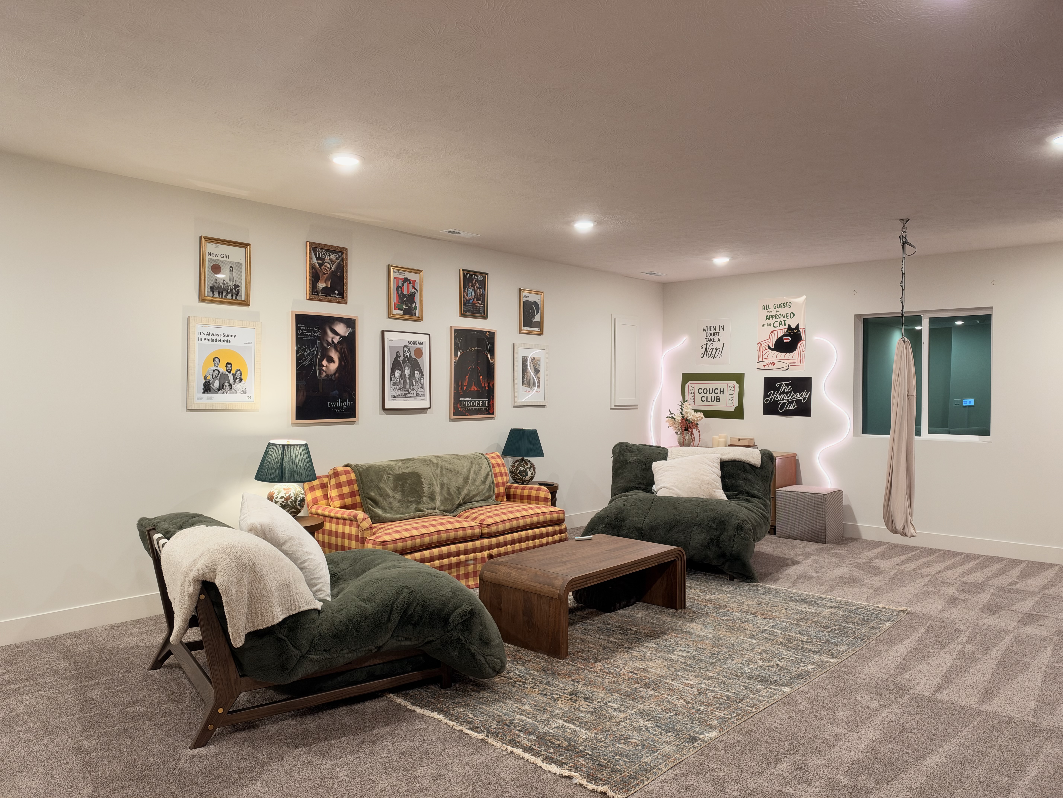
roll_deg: -0.5
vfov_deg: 56.8
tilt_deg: +0.1
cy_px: 399
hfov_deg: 71.6
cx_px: 532
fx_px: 737
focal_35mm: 24
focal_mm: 6.93
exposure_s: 1/60
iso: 160
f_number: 1.48
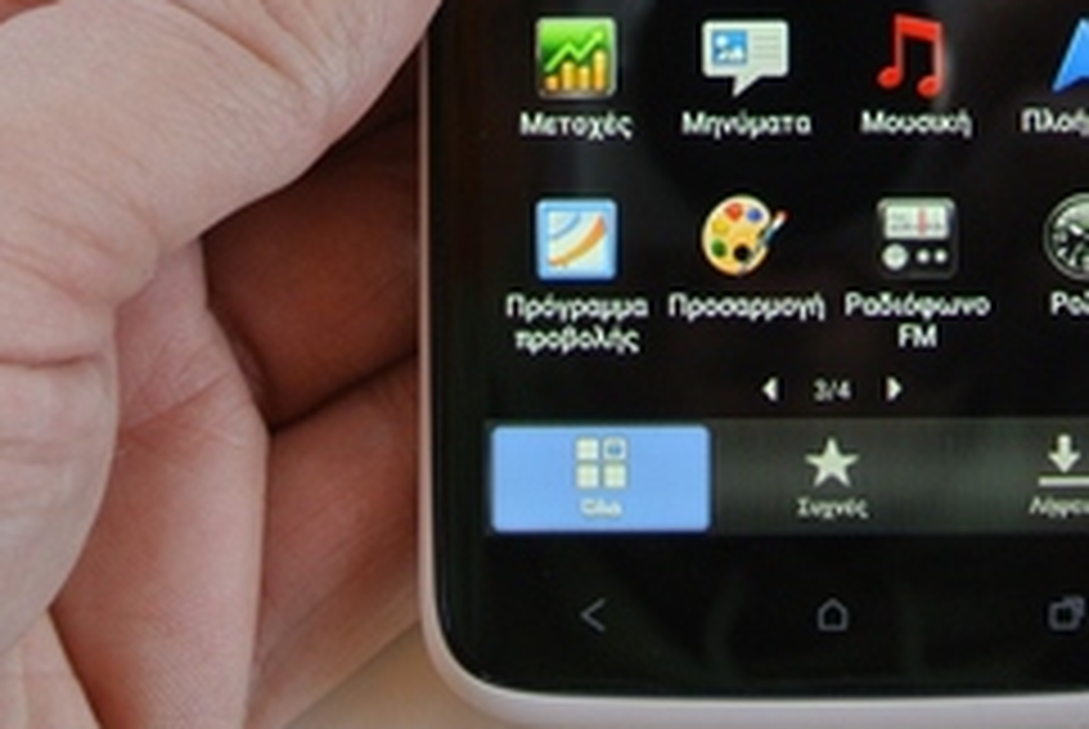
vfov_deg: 12.8
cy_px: -32
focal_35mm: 106
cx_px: 774
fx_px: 3210
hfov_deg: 19.2
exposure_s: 1/100
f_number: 4.2
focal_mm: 15.1
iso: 200
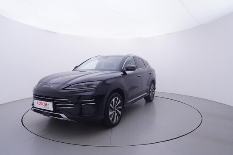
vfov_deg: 56.2
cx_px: 116
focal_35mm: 22
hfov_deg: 77.3
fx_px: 146
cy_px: 78
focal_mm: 15
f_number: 5
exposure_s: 1/80
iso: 200
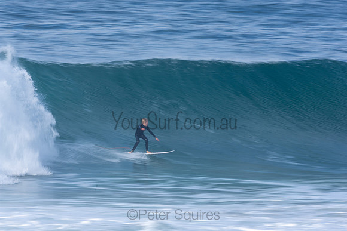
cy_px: 116
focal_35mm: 750
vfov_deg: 1.8
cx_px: 174
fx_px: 7231
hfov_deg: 2.7
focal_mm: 500
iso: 100
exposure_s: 1/30
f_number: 20
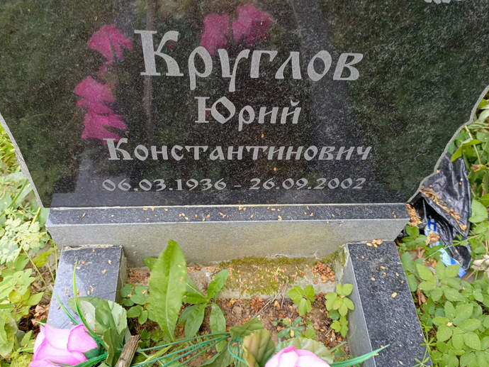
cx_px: 255
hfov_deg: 61.7
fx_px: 410
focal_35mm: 29
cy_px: 156
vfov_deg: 48.0
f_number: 1.69
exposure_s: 1/50
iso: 173
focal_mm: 4.76
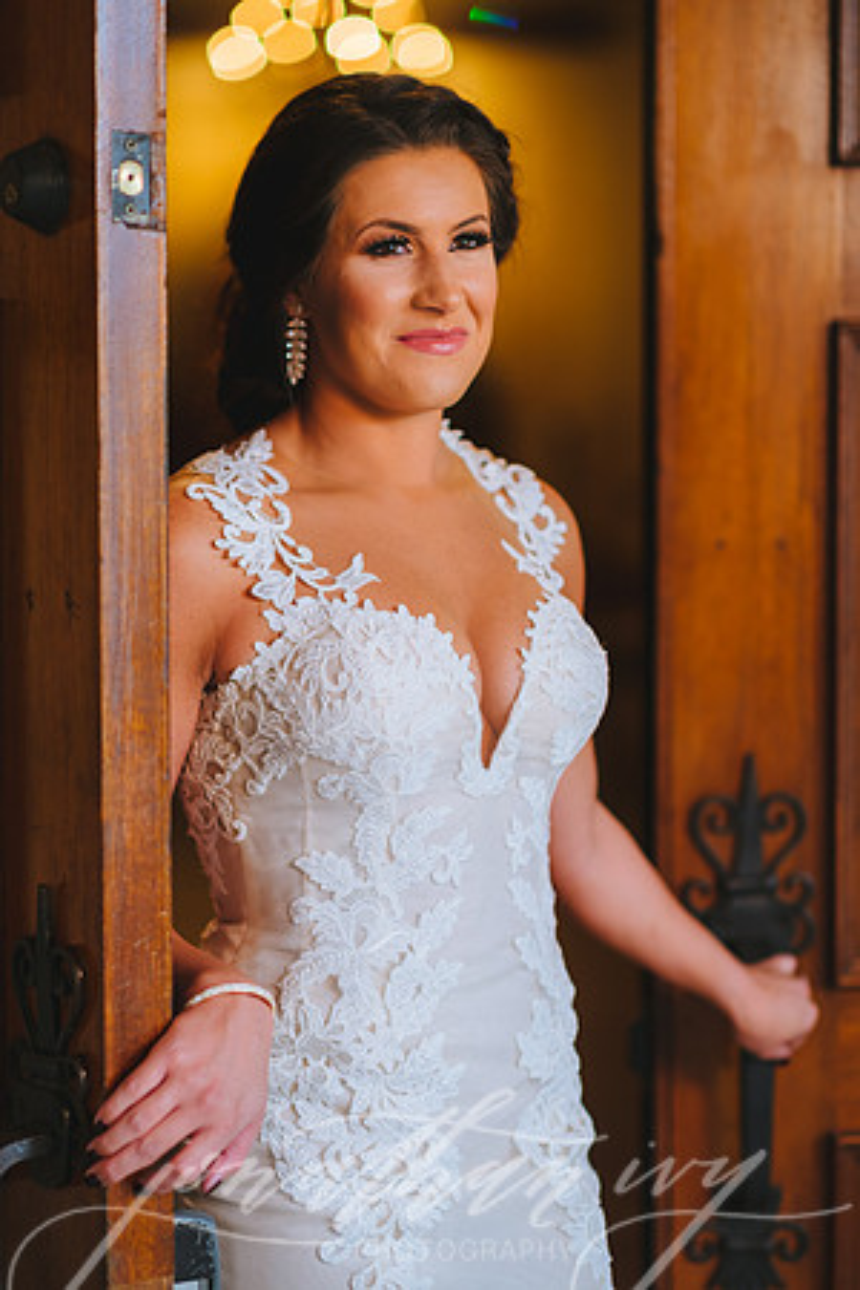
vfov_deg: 23.9
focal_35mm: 85
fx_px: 3046
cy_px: 645
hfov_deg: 16.1
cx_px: 430
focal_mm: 85
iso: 250
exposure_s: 1/125
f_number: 2
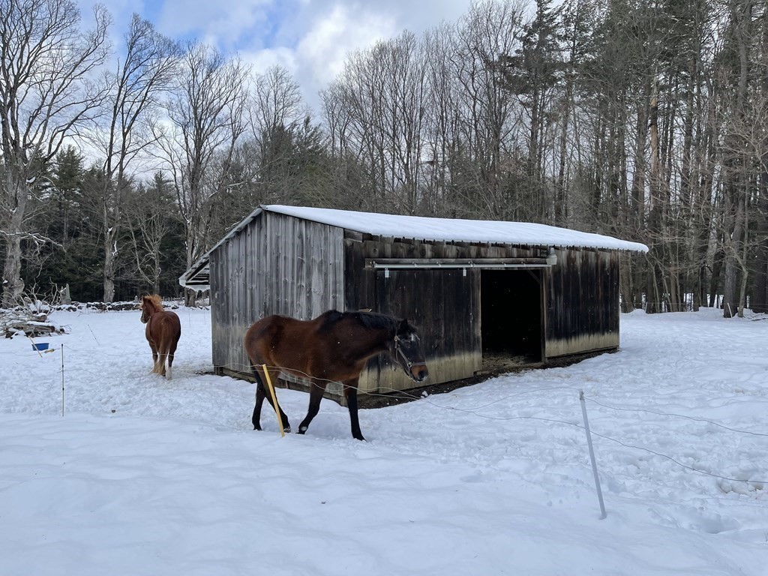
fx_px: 577
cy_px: 288
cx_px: 384
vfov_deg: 53.1
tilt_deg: -1.6
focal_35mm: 26
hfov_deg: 67.3
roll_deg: -0.3
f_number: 1.6
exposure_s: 1/1852
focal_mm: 5.1
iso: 32
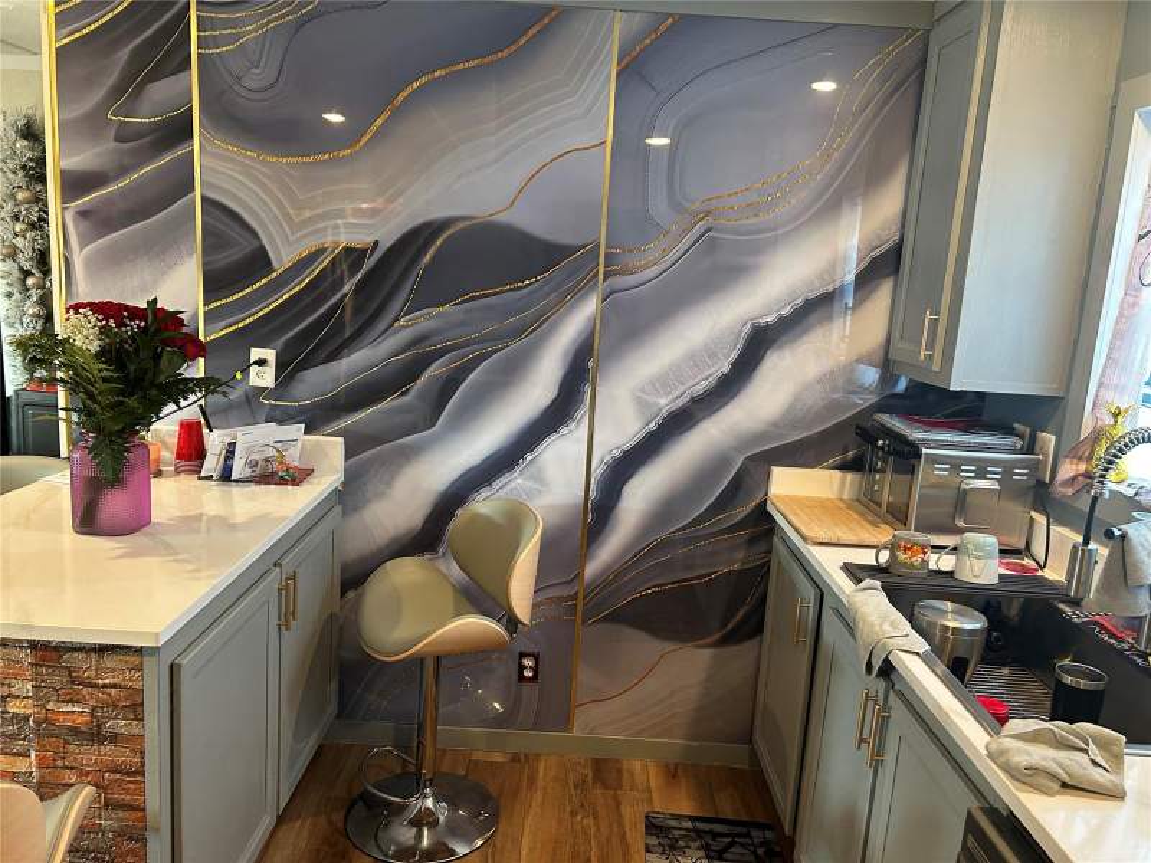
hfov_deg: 67.3
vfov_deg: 53.1
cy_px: 432
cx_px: 576
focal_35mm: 26
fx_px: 865
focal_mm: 5.7
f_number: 1.5
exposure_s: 1/60
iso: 250
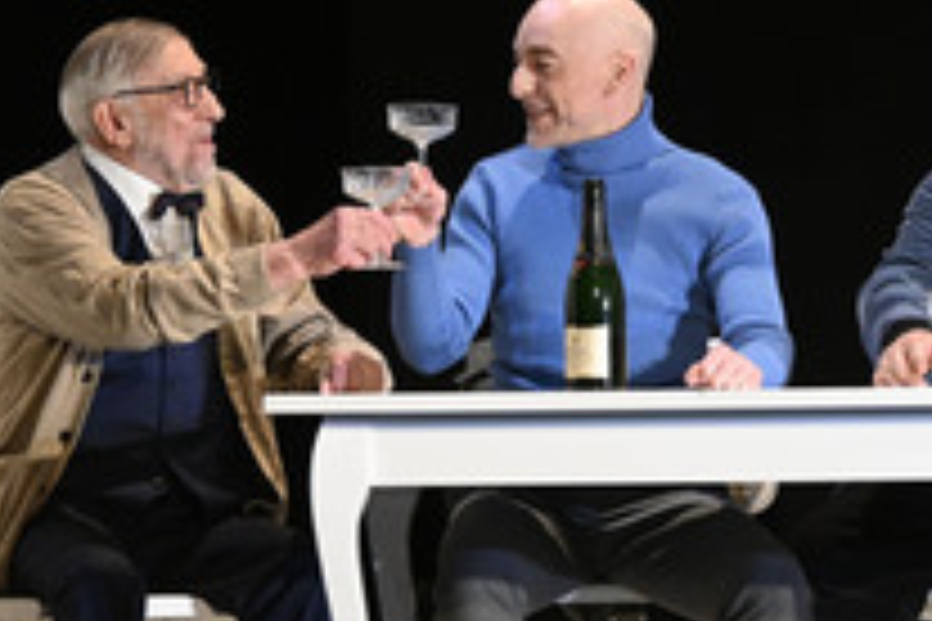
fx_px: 7611
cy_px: 351
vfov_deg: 4.7
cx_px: 831
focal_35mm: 294
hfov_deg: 7.0
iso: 5000
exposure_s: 1/640
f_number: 5
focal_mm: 135
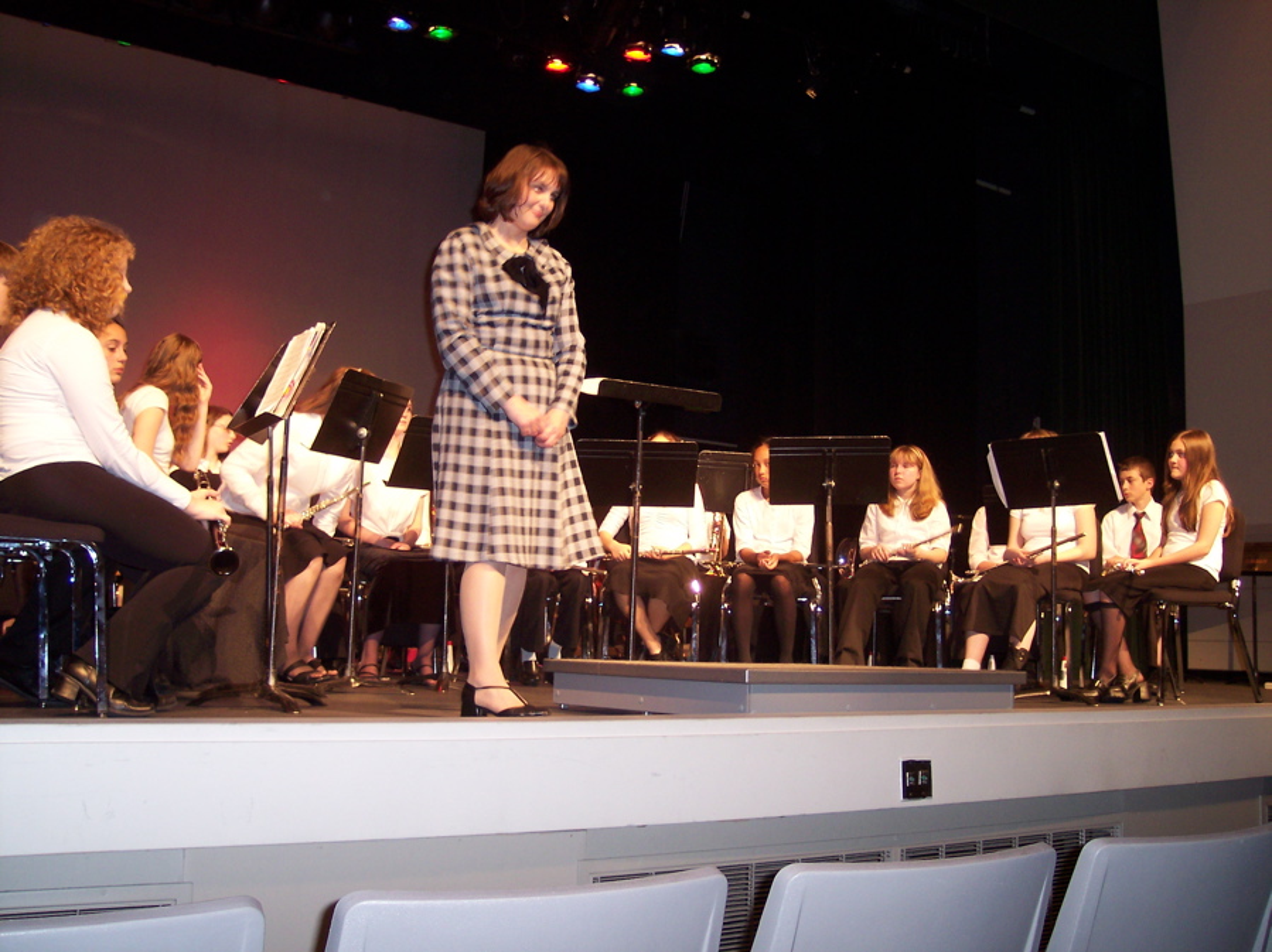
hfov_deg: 49.0
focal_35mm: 38
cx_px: 636
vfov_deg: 37.7
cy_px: 476
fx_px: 1395
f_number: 2.8
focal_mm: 8
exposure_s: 1/30
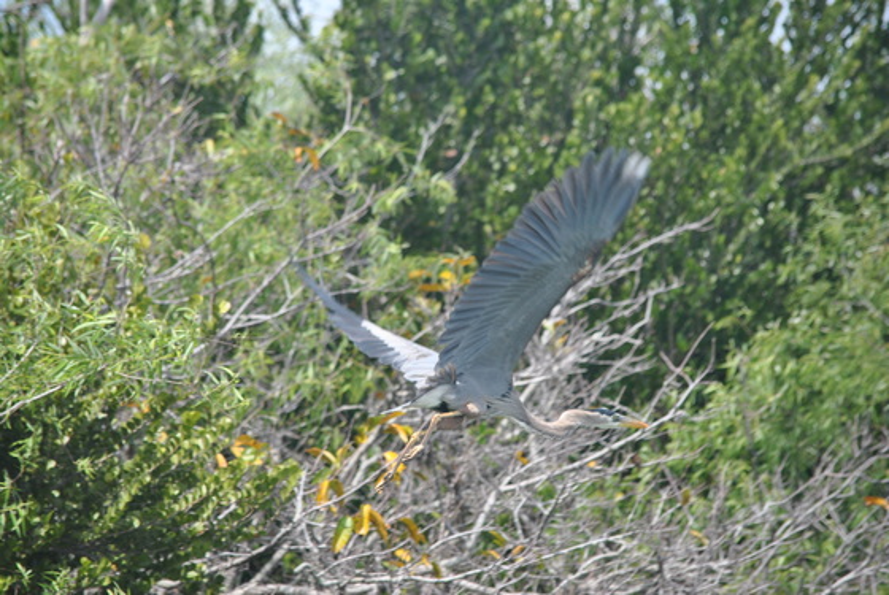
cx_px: 444
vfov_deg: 5.1
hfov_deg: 7.6
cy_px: 298
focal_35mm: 270
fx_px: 6676
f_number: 5
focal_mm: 180
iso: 200
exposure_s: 1/500
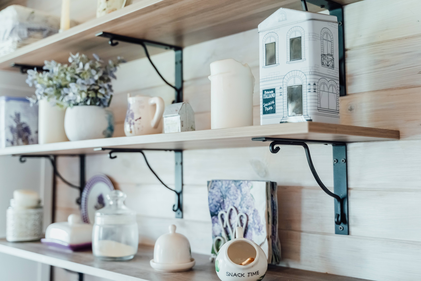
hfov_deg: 46.4
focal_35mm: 42
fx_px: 491
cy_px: 140
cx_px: 210
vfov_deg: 31.9
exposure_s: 1/15
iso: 2500
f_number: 2.8
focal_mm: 42
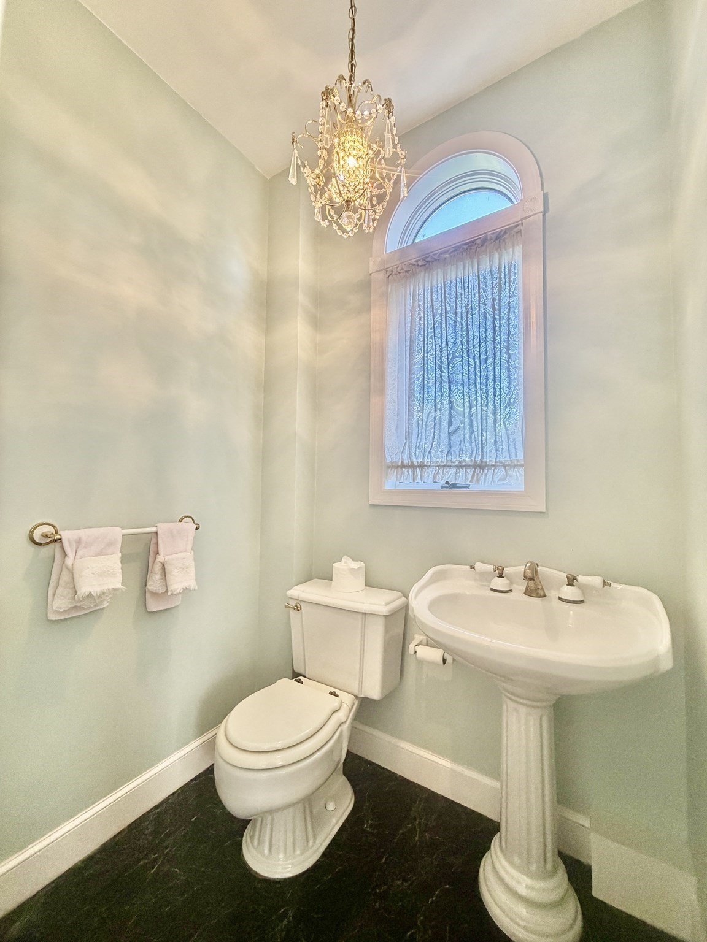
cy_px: 471
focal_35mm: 14
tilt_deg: +3.7
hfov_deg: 85.7
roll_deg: -2.0
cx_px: 354
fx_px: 381
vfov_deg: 102.1
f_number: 2.2
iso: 250
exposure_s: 1/120
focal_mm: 2.22
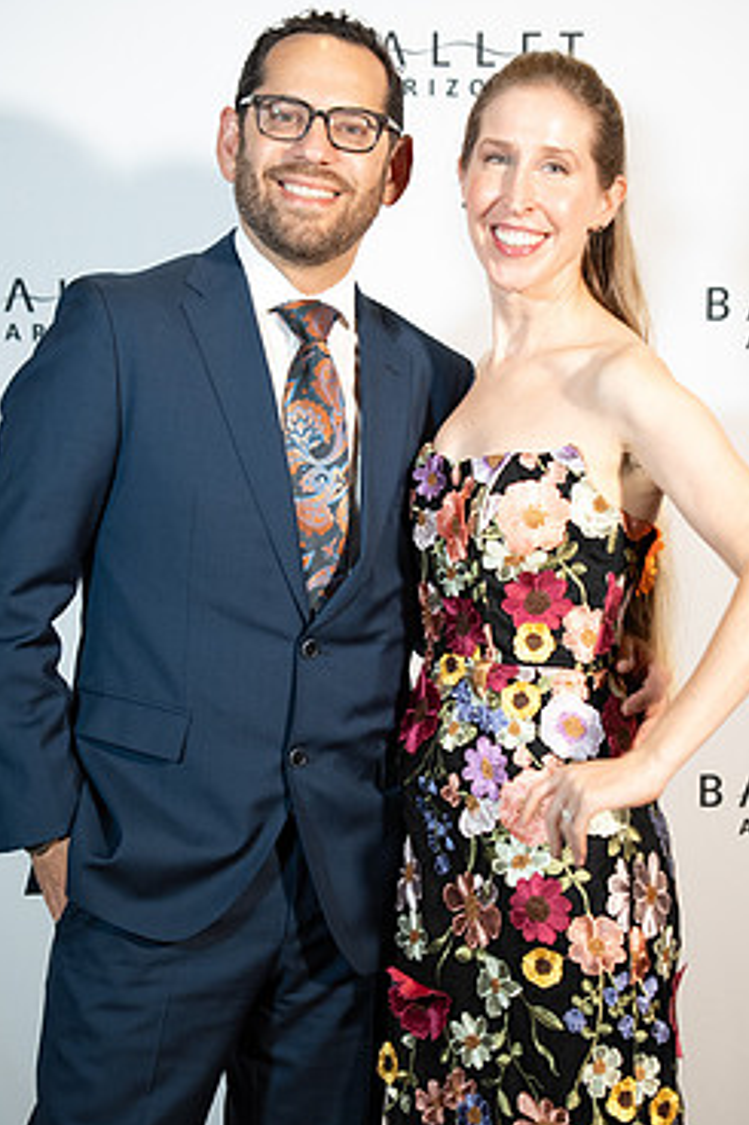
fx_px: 2561
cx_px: 400
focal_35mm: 82
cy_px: 581
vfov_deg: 24.8
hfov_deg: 16.6
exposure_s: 1/160
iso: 1600
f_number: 2.8
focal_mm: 67
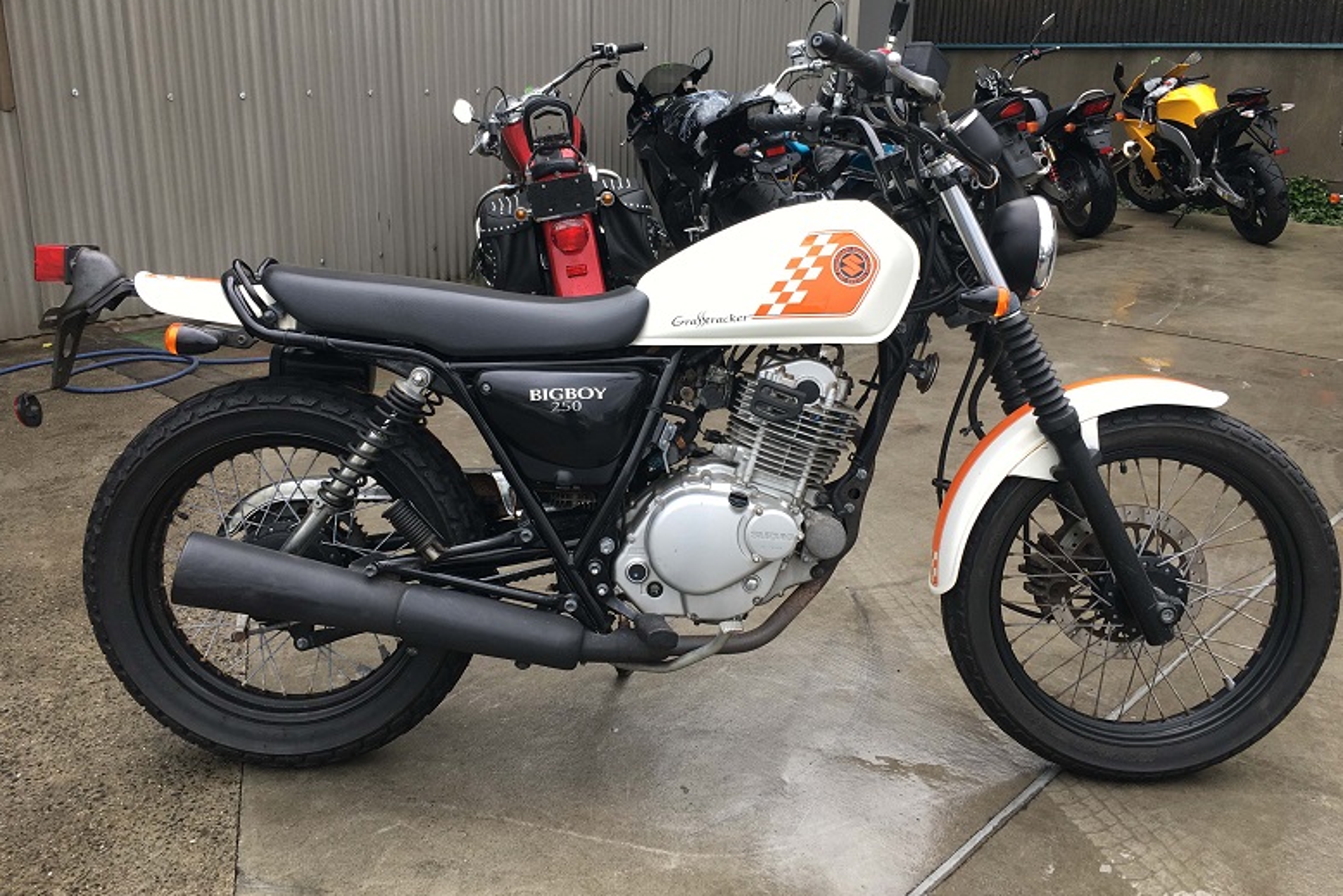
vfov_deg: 42.3
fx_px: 1157
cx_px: 687
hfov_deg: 60.3
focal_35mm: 31
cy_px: 399
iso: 25
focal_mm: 4.15
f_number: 2.2
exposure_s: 1/120
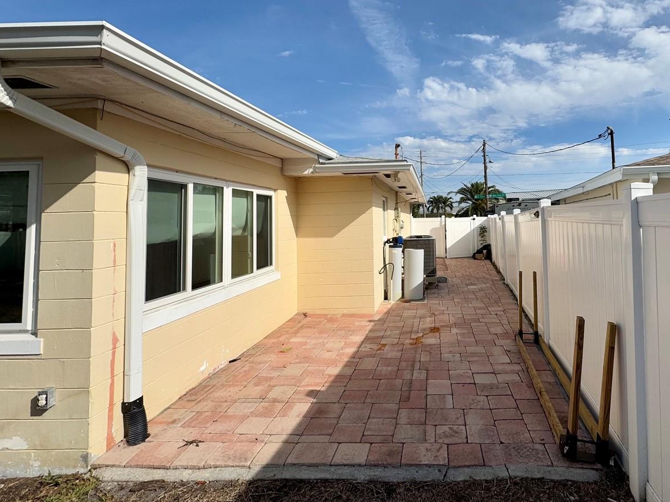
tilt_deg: +4.3
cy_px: 196
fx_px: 368
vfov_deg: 67.9
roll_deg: +1.8
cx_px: 423
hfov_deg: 82.9
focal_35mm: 19
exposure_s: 1/3906
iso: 40
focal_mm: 2.22
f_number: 2.2
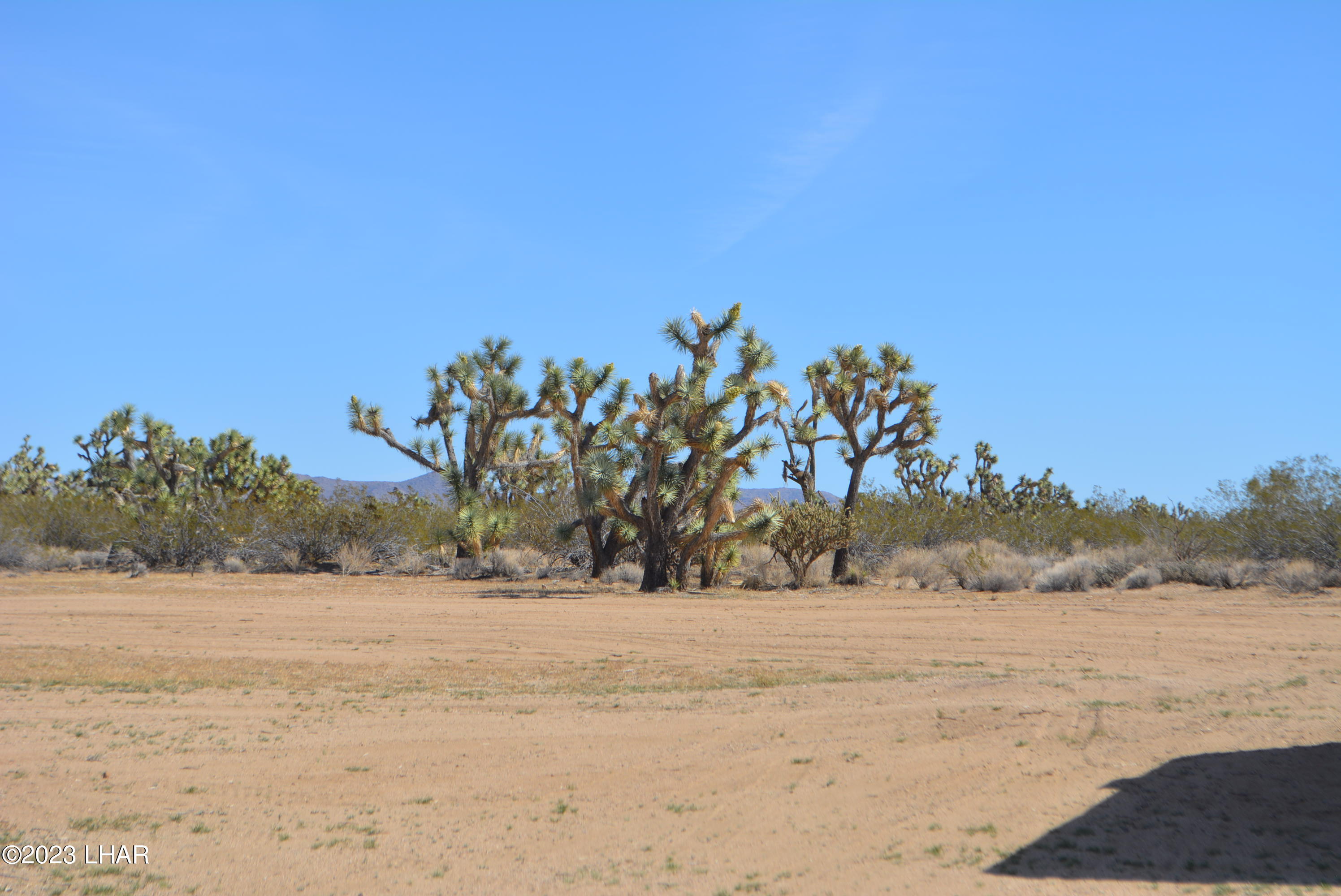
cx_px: 670
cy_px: 448
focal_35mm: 82
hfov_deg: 24.6
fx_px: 3075
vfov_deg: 16.6
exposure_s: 1/320
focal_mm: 55
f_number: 9
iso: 100
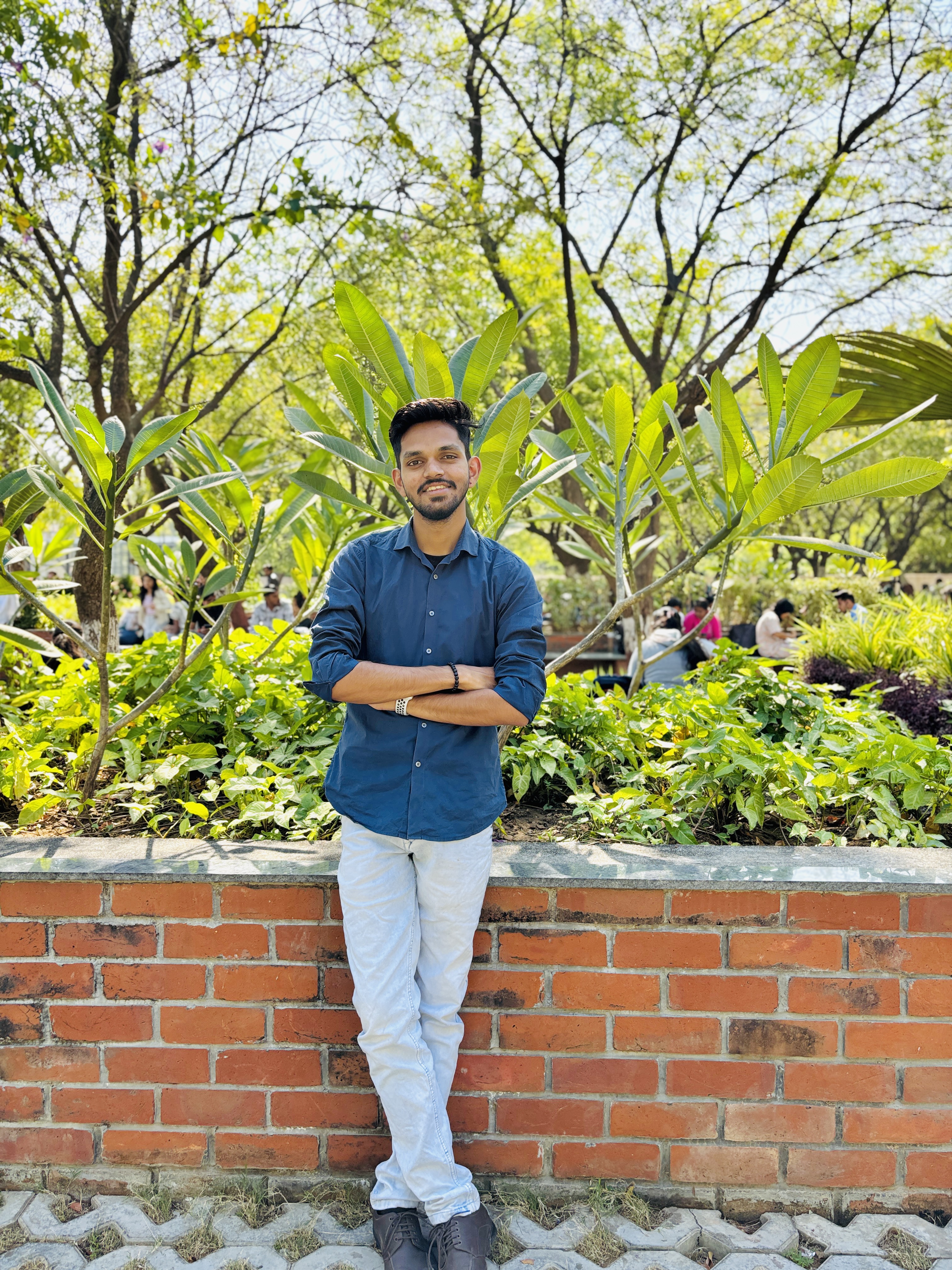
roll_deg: -0.6
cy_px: 635
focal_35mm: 26
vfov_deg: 67.3
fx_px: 953
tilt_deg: -1.7
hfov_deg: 53.1
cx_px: 476
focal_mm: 5.96
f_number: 1.6
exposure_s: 1/584
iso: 50
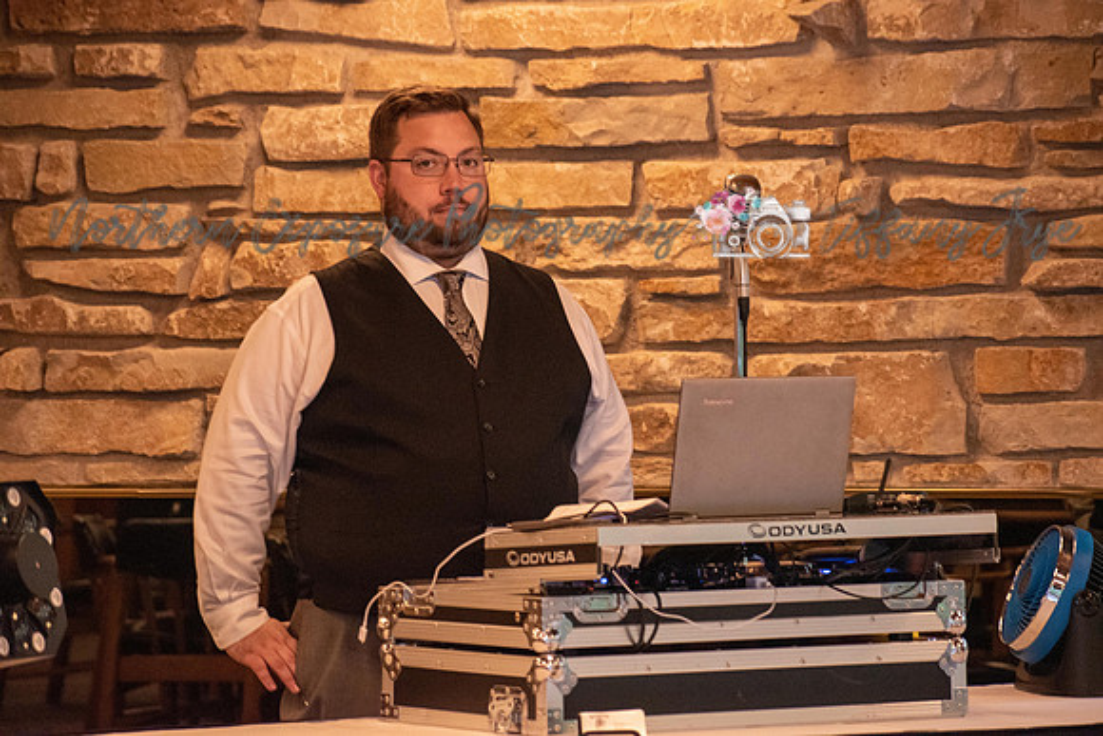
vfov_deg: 7.0
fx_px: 5976
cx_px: 552
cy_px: 368
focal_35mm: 195
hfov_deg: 10.5
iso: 2500
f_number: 4.8
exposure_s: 1/60
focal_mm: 130
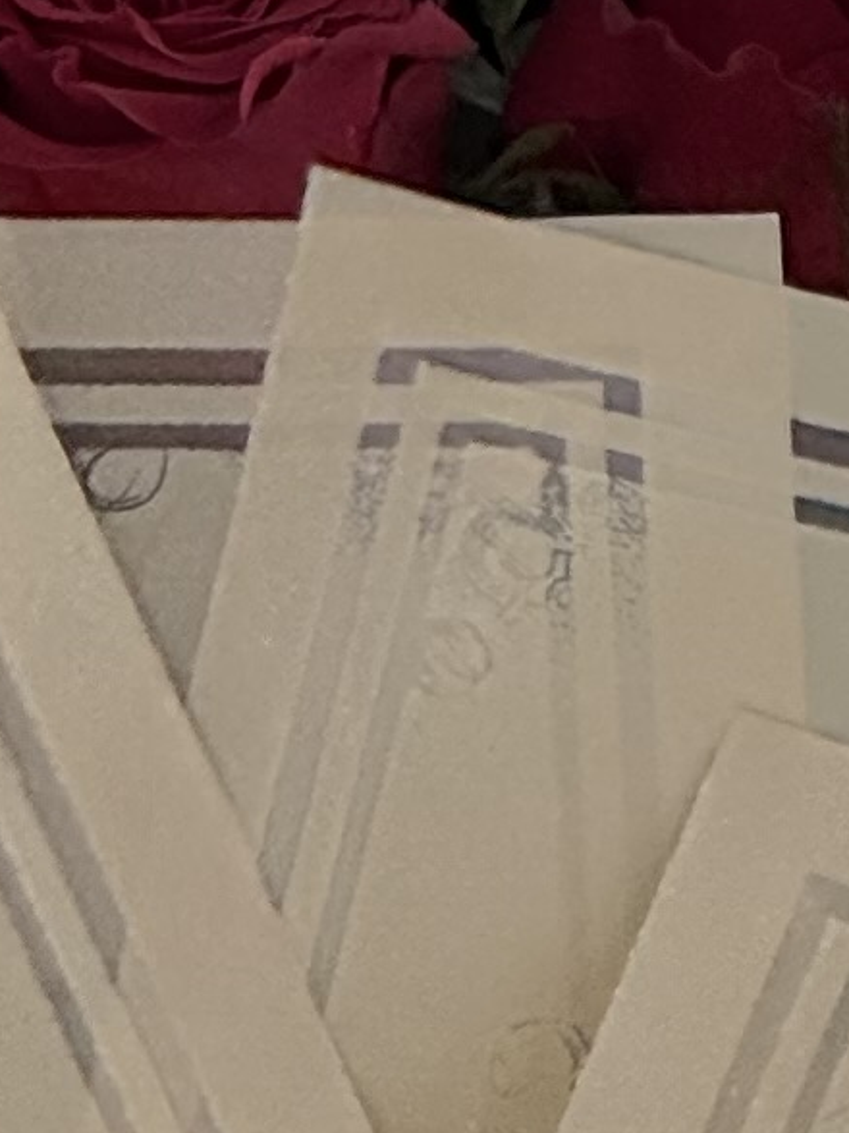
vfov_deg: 2.4
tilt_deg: -10.7
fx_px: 26956
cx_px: 388
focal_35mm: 824
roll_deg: -1.1
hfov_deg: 1.8
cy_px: 1119
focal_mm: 15.66
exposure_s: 1/428
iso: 64
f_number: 2.8
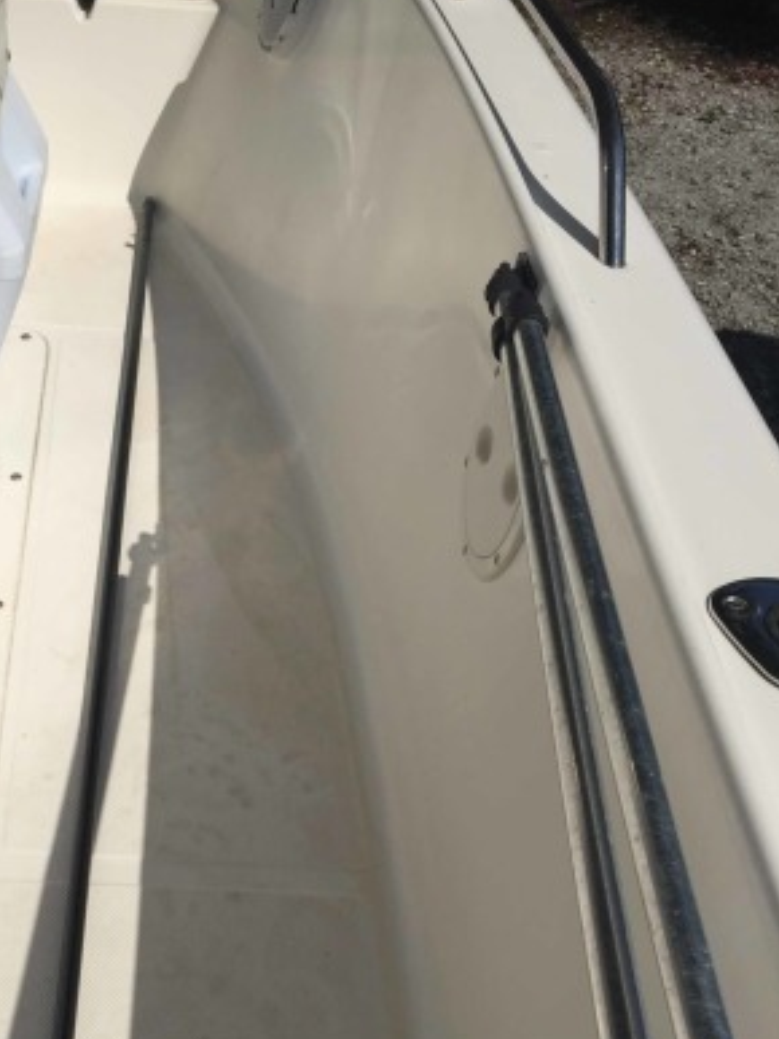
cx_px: 191
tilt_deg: -38.6
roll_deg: -2.4
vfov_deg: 41.3
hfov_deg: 31.6
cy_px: 722
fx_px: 1351
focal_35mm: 45
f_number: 2.2
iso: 32
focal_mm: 4.15
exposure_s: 1/7937
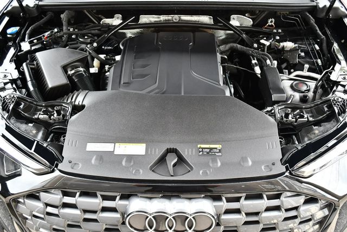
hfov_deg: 53.1
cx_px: 174
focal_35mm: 36
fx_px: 347
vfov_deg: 36.9
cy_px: 116
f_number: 3.5
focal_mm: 18
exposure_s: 1/250
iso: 640
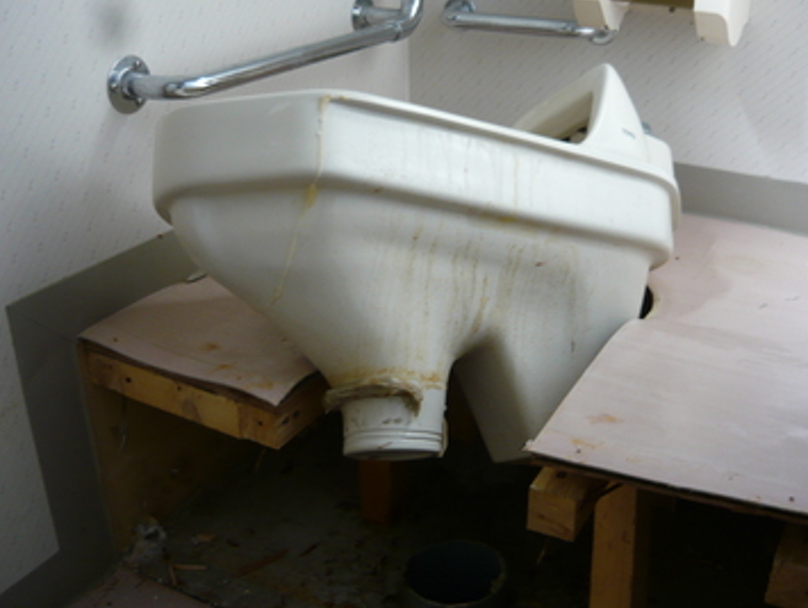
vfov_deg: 36.8
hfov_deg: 47.7
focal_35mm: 39
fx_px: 911
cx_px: 462
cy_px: 270
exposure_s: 1/50
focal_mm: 5.5
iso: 100
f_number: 2.8
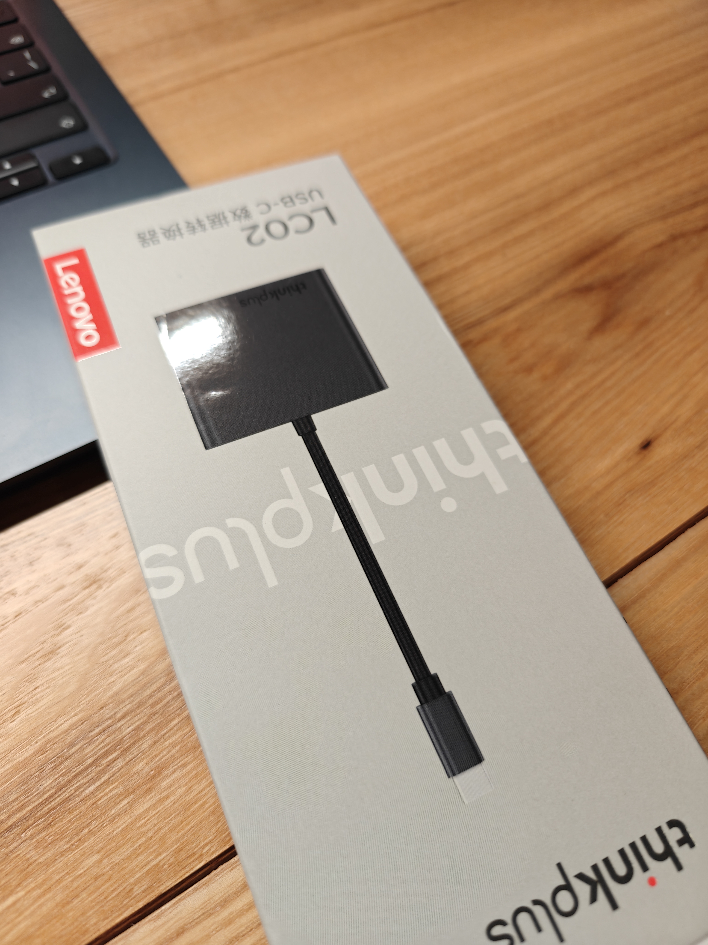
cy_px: 472
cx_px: 354
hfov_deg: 58.9
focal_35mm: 23
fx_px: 627
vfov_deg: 73.9
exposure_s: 1/100
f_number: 1.6
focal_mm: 6.06
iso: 64
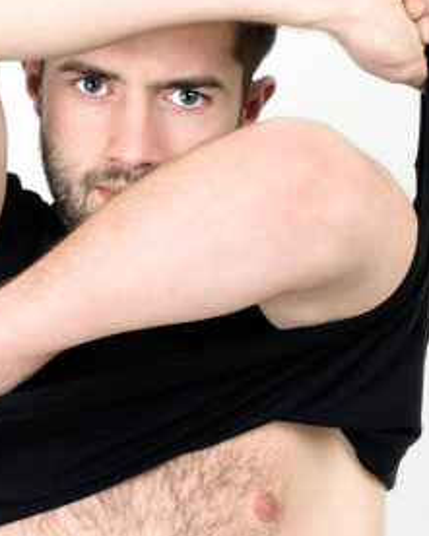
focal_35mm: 104
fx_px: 1650
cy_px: 416
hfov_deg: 14.8
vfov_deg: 18.3
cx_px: 133
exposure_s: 1/100
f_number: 11
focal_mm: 50
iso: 200
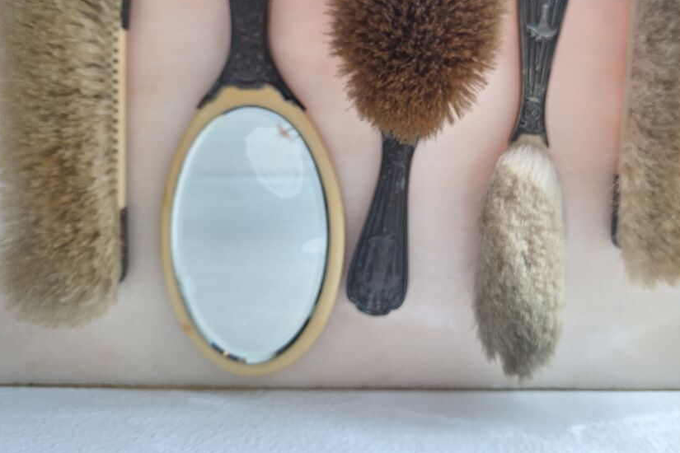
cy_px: 147
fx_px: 548
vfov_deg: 44.2
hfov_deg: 63.5
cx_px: 378
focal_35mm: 29
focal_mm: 5.54
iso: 40
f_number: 1.8
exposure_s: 1/100
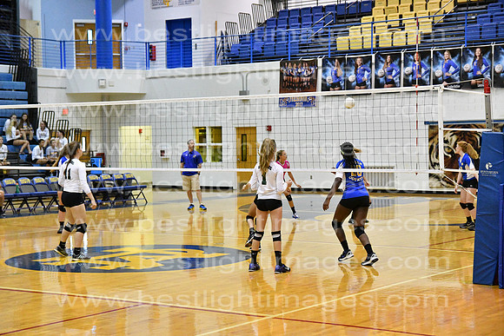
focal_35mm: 75
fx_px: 1050
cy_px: 168
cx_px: 252
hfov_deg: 27.0
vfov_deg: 18.2
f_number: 3.5
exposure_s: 1/640
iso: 8000
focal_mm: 50
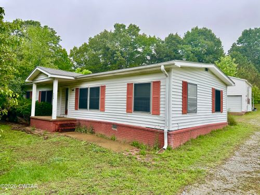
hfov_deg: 71.6
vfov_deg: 56.8
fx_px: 180
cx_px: 130
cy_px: 98
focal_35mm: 24
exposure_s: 1/516
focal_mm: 6.86
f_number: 1.78
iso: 80
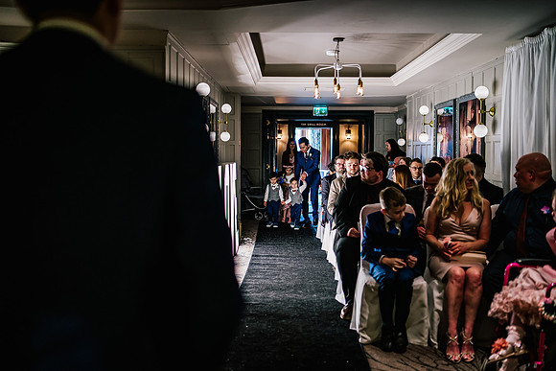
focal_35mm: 35
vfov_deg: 37.9
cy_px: 186
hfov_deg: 54.4
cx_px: 278
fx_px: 541
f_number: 1.6
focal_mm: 35
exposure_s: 1/250
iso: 1250
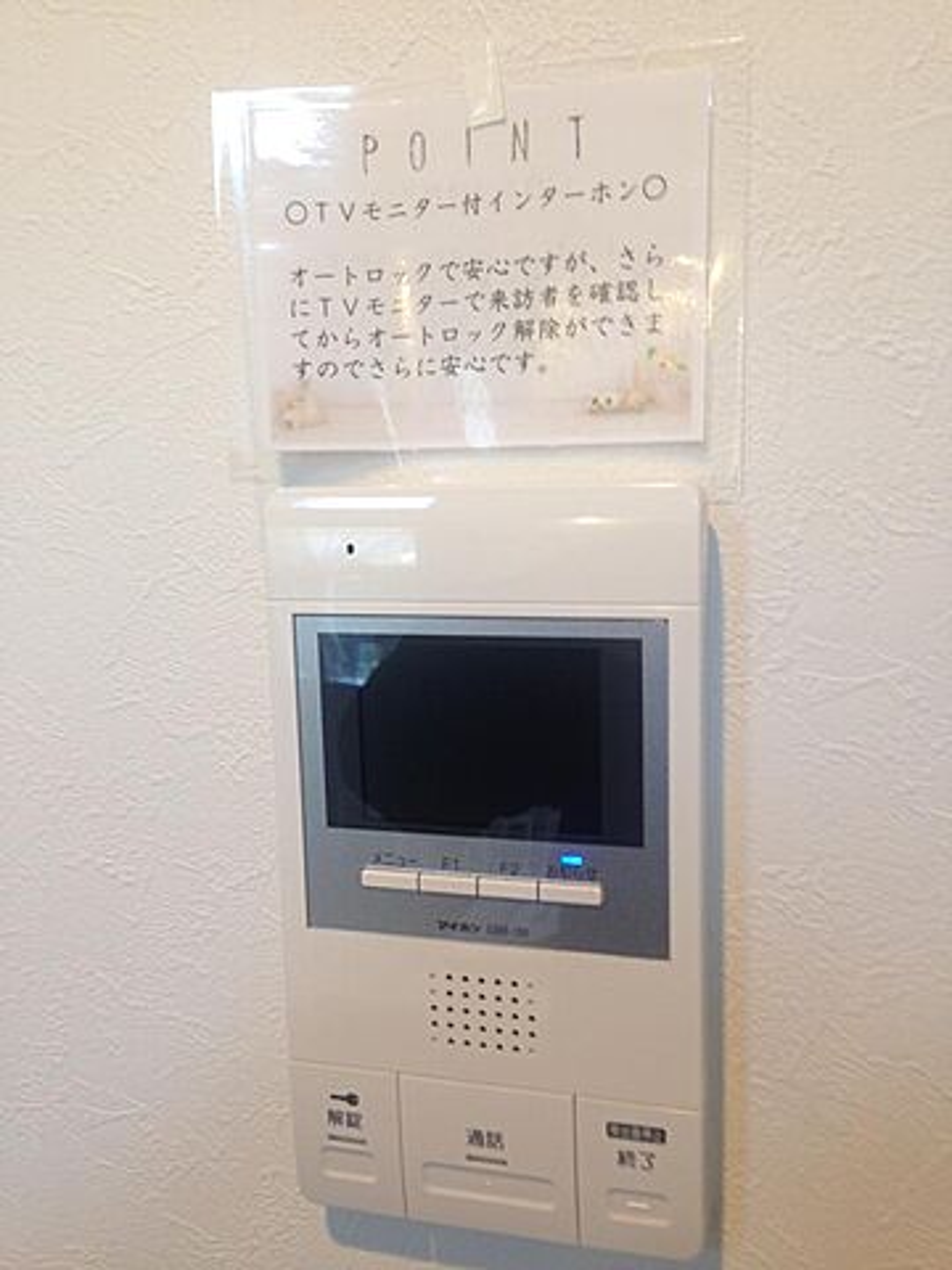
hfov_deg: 42.9
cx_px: 476
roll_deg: +0.2
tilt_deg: -7.1
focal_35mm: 33
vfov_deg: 55.4
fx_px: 1210
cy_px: 635
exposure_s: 1/24
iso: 50
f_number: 2.4
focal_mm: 4.12
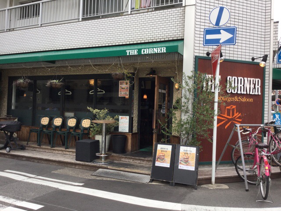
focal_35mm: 31
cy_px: 106
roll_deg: -3.8
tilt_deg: +1.1
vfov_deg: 45.4
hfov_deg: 58.4
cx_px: 140
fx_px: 252
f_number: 2.4
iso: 25
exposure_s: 1/367
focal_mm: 3.3
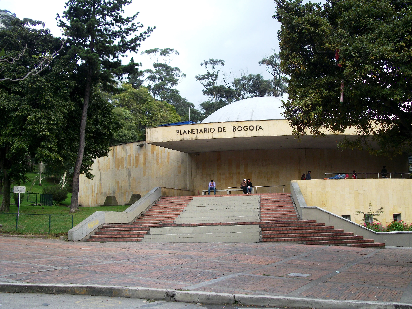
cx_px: 206
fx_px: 476
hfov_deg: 46.8
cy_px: 154
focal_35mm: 40
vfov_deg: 36.0
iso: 80
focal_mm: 7.1
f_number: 3.2
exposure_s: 1/160
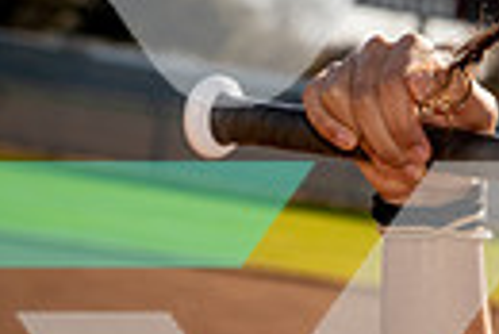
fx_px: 3844
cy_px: 367
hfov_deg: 7.2
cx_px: 891
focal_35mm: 277
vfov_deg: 5.0
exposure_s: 1/250
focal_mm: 62
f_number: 7.1
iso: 100
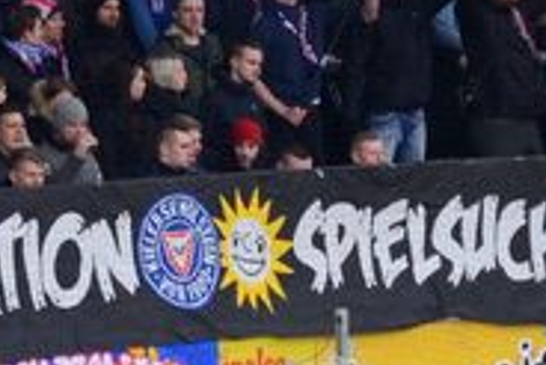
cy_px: -113
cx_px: 760
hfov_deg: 2.2
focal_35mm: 927
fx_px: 14070
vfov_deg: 1.5
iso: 250
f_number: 4.5
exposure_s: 1/640
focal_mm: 200
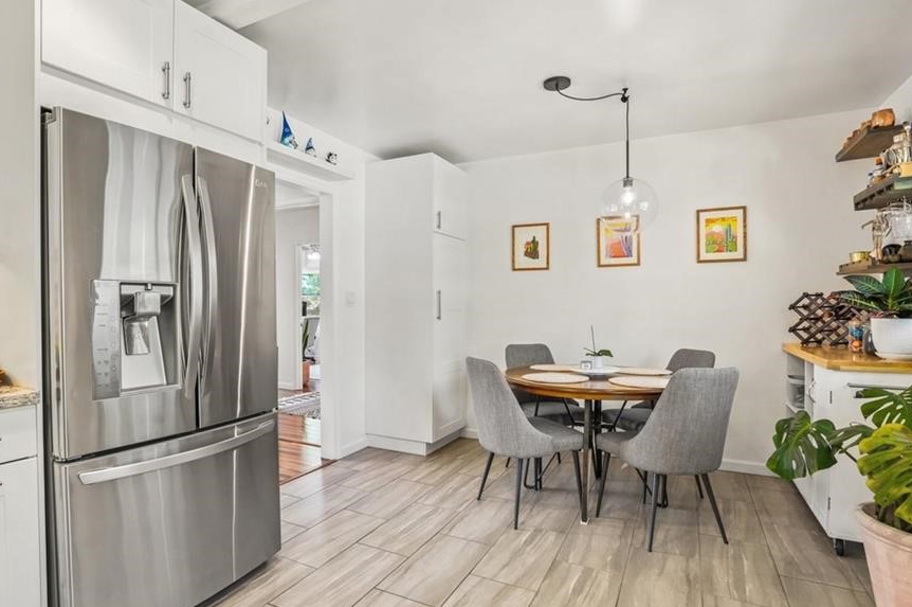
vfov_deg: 64.4
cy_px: 311
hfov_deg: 86.7
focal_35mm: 19
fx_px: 481
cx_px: 408
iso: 10000
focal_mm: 16
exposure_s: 1/30
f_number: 8
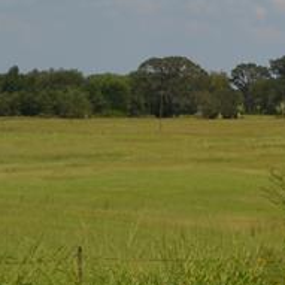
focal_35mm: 150
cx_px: 472
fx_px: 1397
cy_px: -95
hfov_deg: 11.0
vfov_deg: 11.3
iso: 100
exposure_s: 1/320
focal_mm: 22
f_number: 9
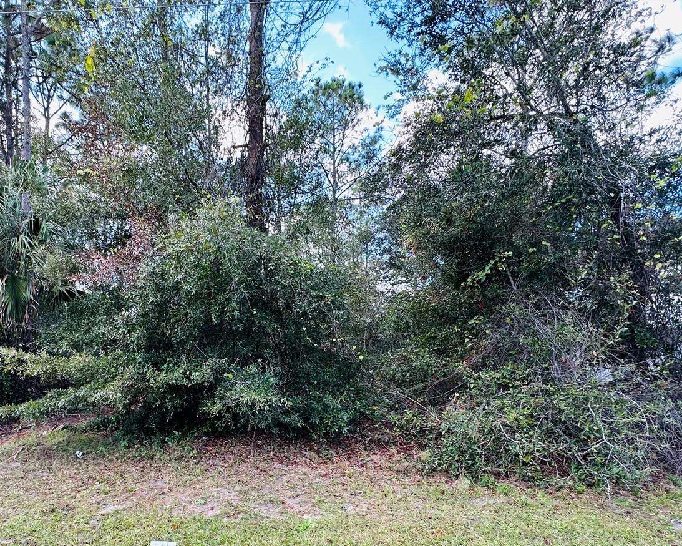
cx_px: 244
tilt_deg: -0.5
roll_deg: -0.1
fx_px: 404
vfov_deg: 65.9
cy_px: 373
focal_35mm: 20
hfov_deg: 78.5
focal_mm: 2.22
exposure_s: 1/99
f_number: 2.2
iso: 50
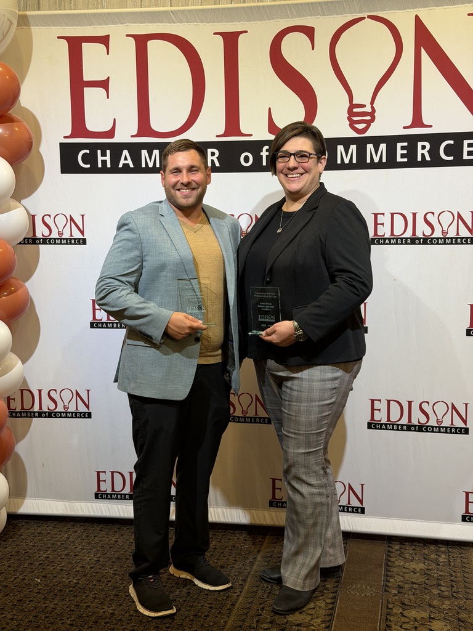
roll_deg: -1.0
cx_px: 236
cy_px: 316
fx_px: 875
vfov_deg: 39.7
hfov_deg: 30.3
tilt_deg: -4.8
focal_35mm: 48
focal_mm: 6.76
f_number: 1.78
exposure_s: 1/60
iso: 125
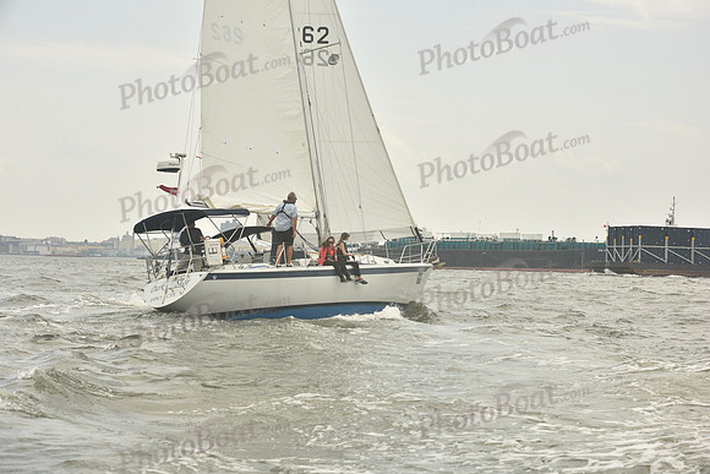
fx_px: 1479
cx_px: 355
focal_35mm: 75
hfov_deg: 27.0
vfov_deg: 18.2
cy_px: 237
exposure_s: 1/800
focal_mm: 75
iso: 250
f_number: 8
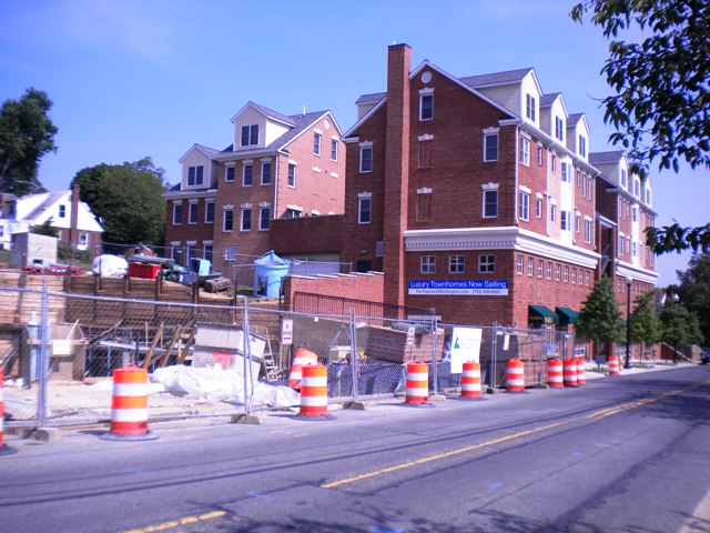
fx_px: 718
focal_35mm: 35
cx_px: 355
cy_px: 266
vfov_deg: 40.7
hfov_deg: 52.6
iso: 80
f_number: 4.6
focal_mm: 6.3
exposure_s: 1/613
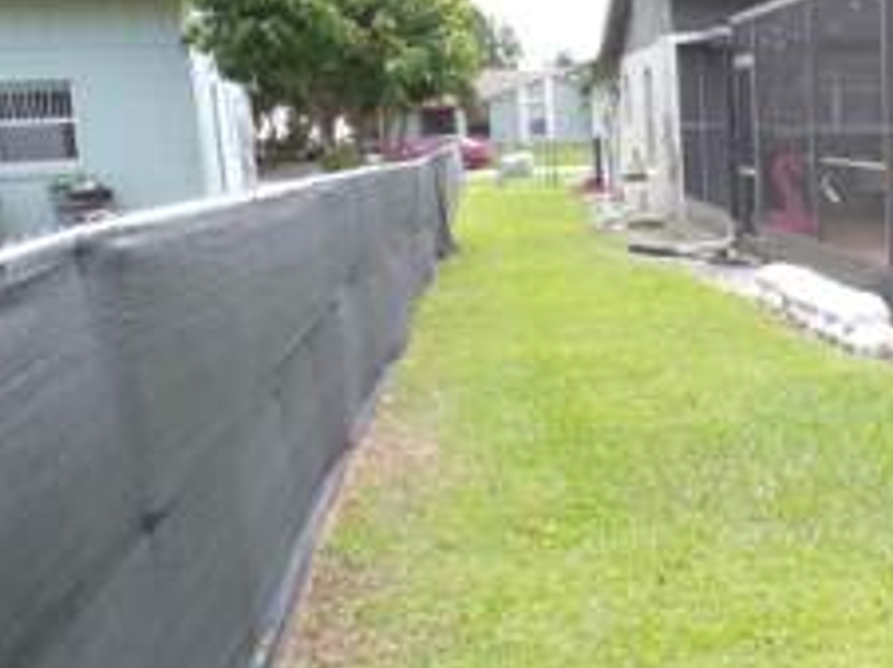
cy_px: 312
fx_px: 1314
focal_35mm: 51
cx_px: 818
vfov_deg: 28.5
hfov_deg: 35.2
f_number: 7.7
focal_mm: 4.3
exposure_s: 1/60
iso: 100
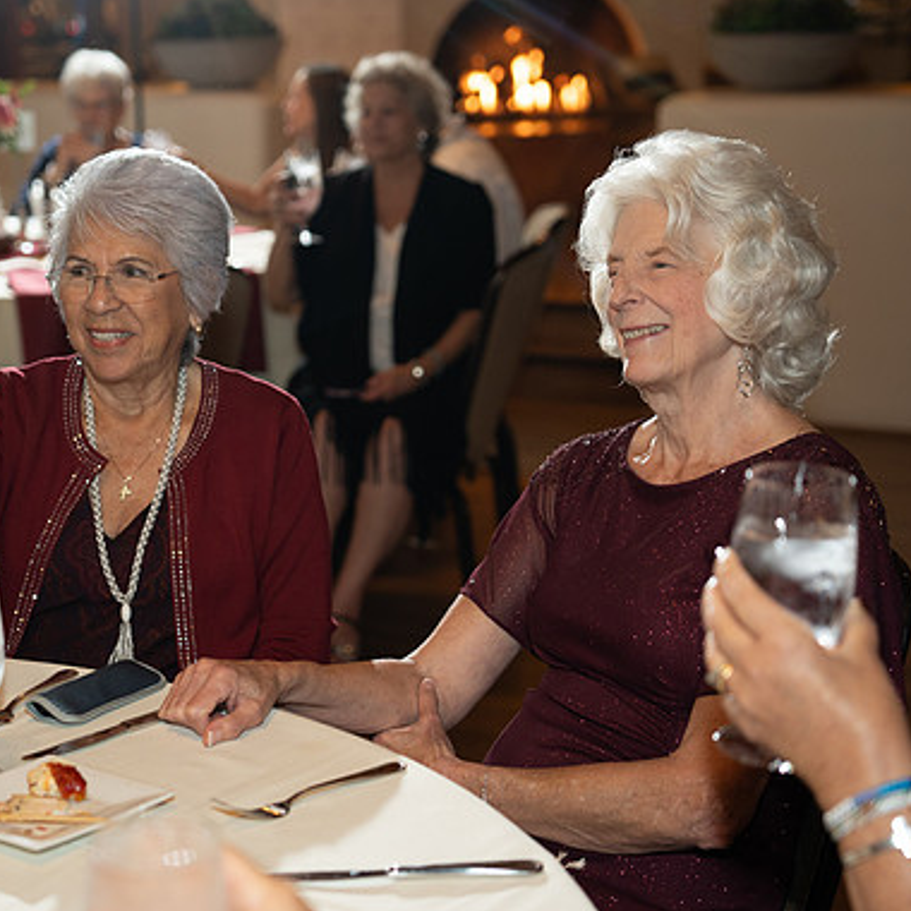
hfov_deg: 23.6
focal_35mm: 73
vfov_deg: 23.7
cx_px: 355
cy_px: 457
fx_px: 2174
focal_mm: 56.3
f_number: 2.8
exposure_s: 1/125
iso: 1000
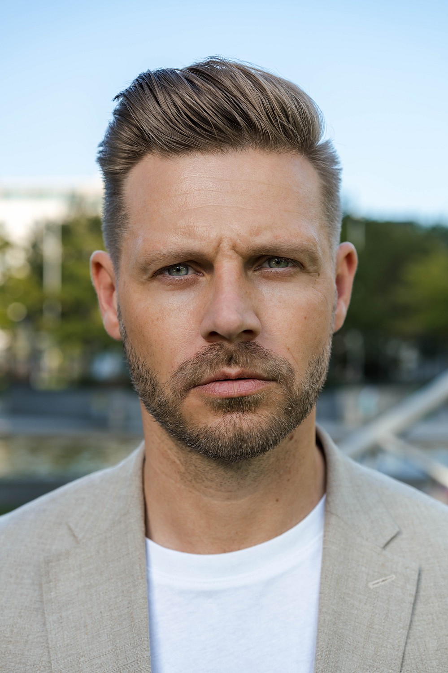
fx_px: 934
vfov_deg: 39.6
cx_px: 224
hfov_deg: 27.0
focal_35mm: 50
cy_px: 336
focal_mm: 50
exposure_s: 1/500
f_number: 4
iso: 100
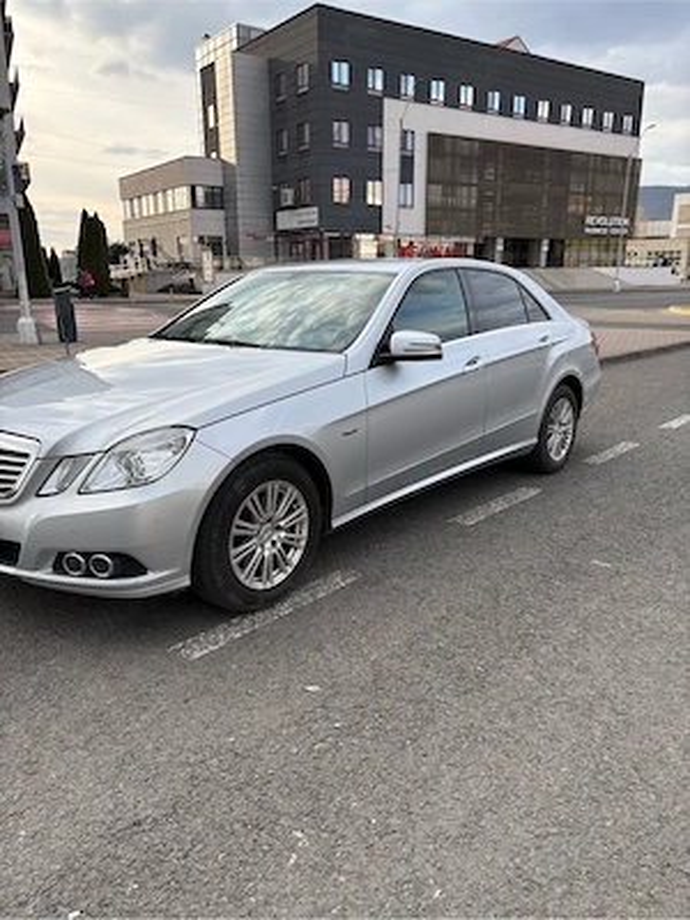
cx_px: 345
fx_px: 691
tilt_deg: -14.8
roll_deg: +1.2
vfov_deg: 67.3
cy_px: 460
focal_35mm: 26
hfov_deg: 53.1
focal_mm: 5.96
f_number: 1.6
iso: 64
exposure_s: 1/1032
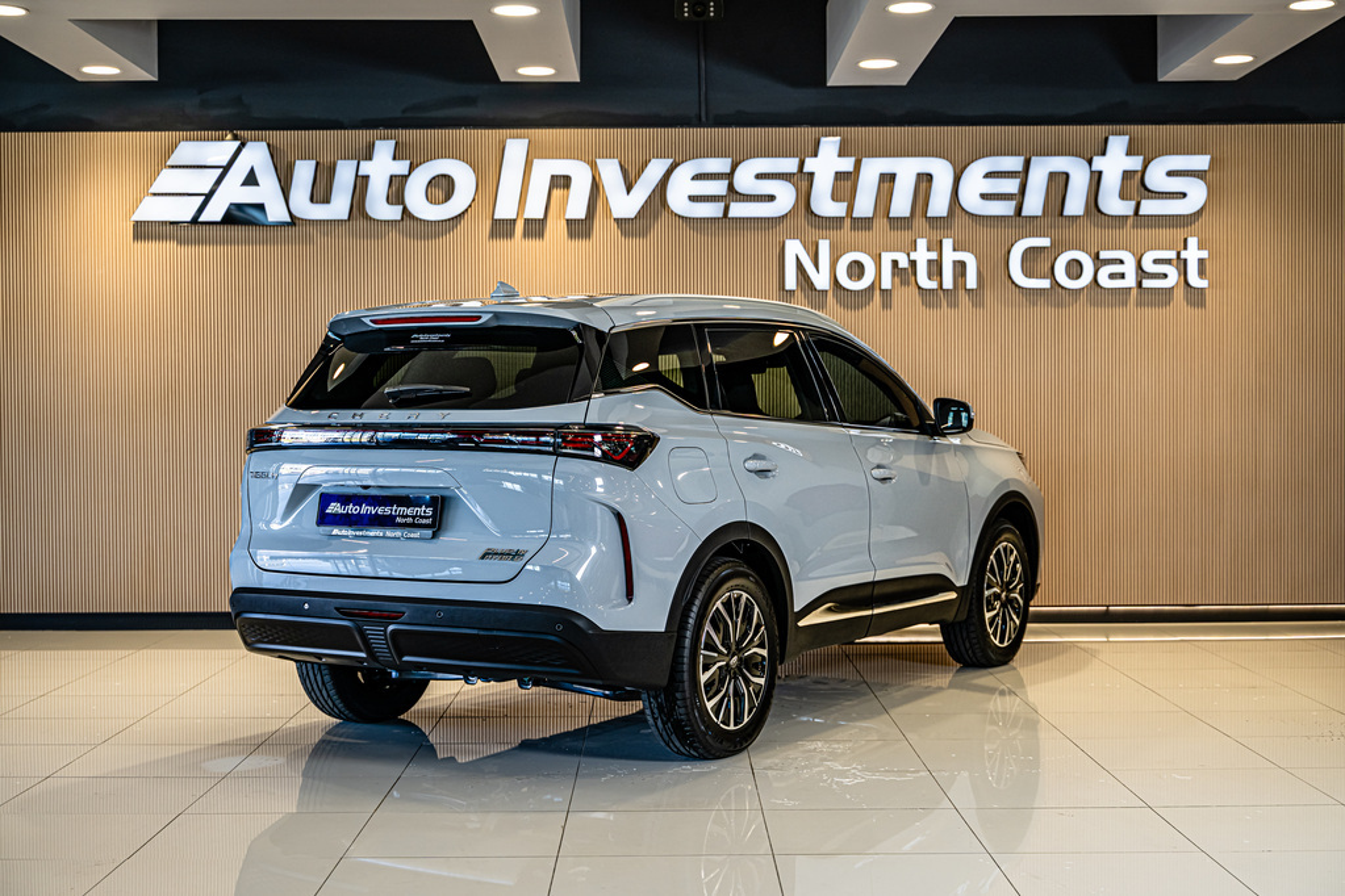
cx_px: 672
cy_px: 448
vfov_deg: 27.0
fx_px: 1868
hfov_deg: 39.6
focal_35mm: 50
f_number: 3.5
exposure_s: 1/125
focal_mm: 50
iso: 400
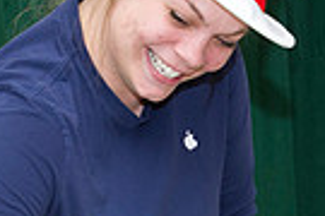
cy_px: 254
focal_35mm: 300
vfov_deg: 4.6
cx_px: 144
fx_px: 2708
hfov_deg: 6.9
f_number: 5.6
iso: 1250
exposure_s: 1/250
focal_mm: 70
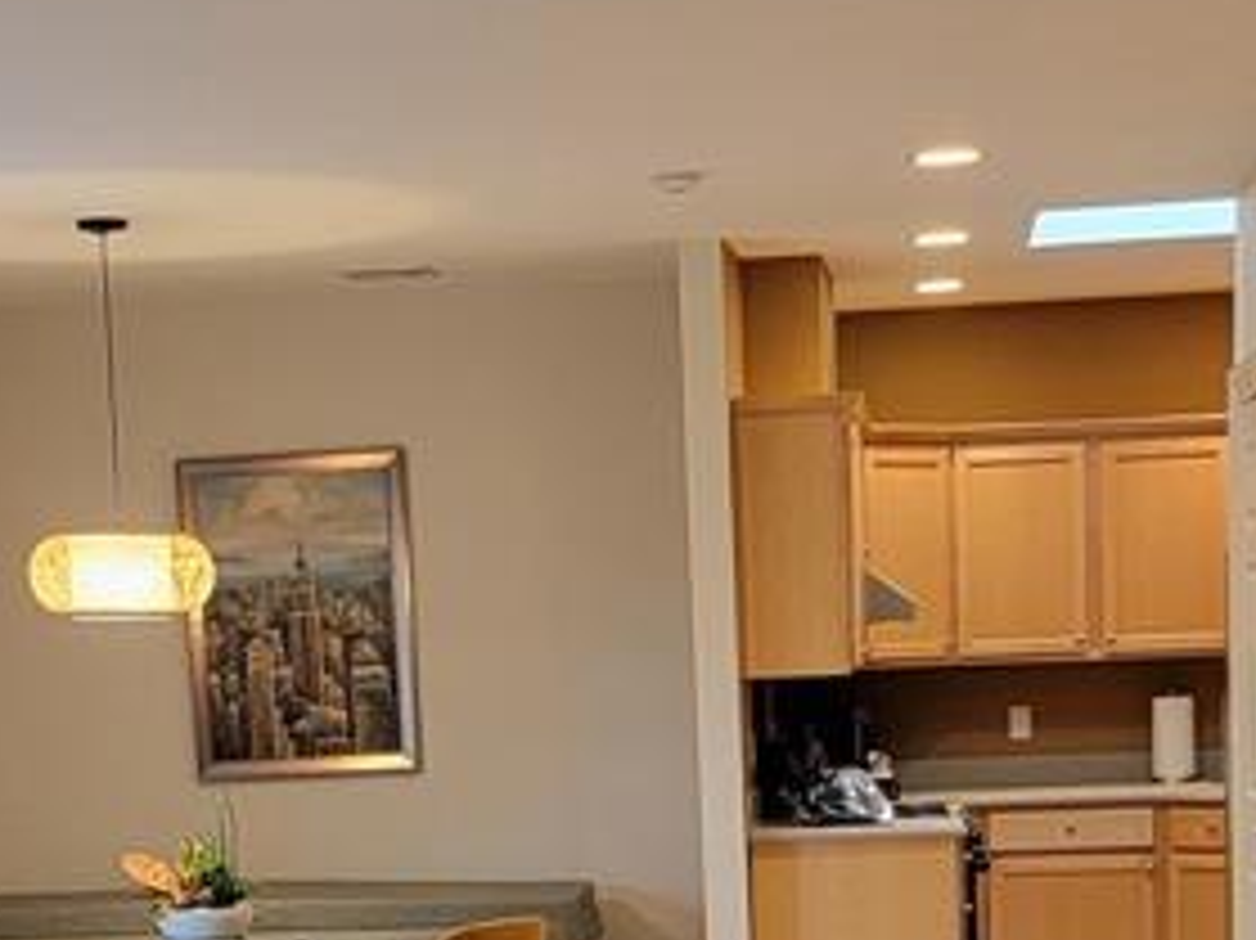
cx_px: 540
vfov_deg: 16.3
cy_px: 1012
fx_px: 3192
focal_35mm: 88
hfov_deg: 22.2
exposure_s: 1/60
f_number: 1.8
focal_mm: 6.7
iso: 250
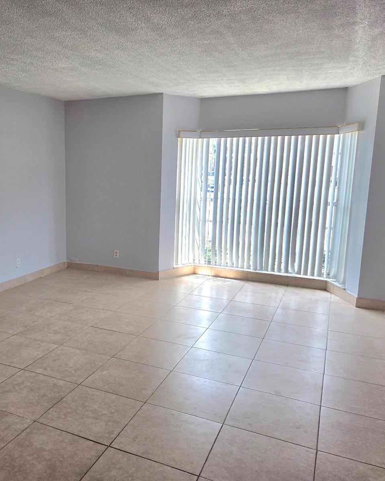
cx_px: 106
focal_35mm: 30
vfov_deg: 58.8
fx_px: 427
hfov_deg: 47.1
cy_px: 240
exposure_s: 1/182
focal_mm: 5.4
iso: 32
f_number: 1.8
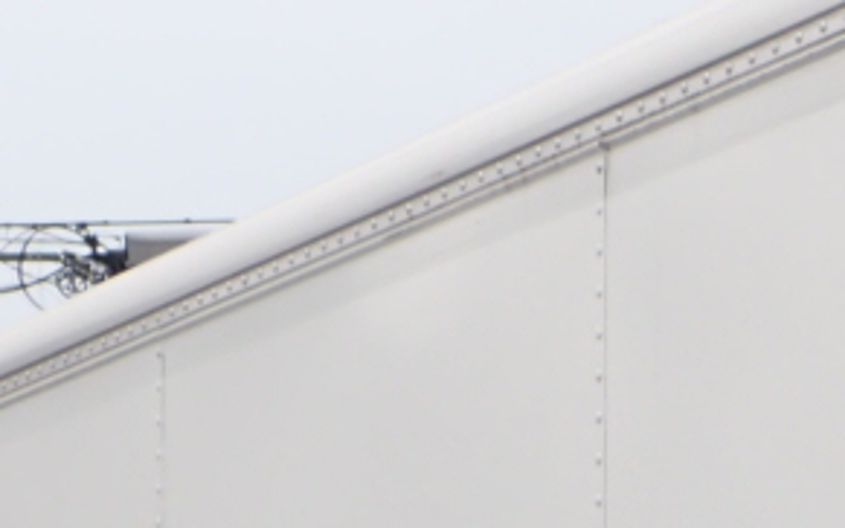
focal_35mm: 177
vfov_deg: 7.1
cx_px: 999
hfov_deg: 11.6
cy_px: 1175
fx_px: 4077
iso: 100
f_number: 3.5
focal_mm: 6.83
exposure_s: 1/640
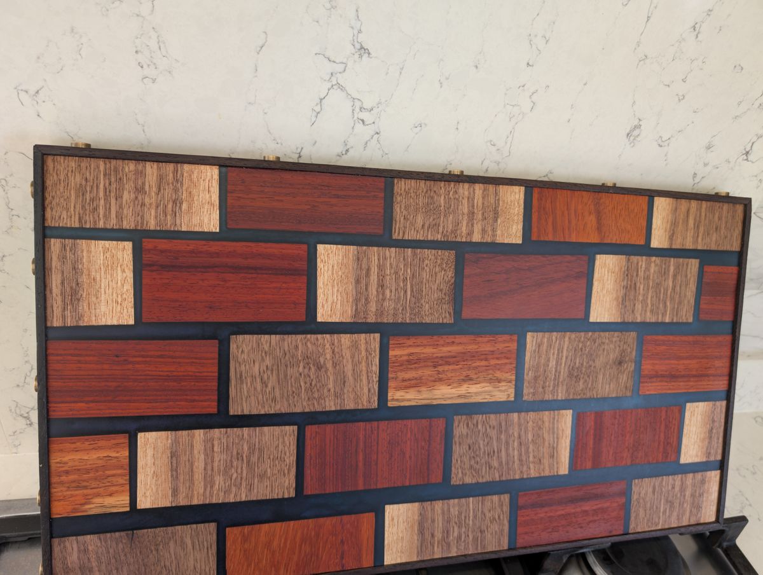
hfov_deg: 71.5
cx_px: 382
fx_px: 530
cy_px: 288
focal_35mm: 24
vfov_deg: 57.0
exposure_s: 1/15
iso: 32
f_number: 1.68
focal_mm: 6.9
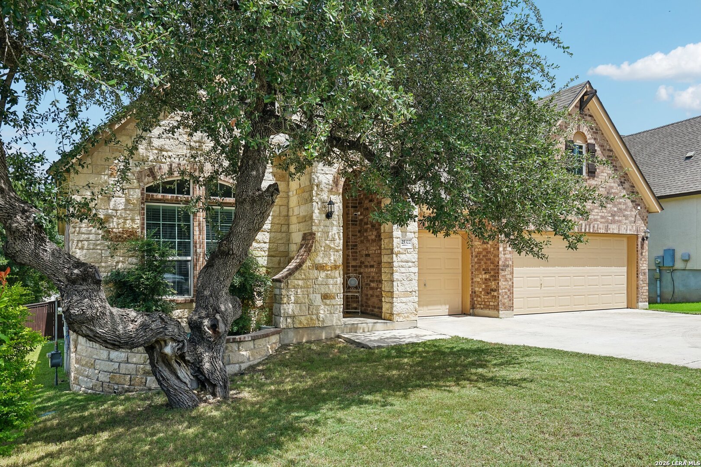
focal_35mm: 26
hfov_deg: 69.4
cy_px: 234
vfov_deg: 49.6
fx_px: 506
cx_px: 350
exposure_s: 1/320
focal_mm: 26
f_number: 8
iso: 200
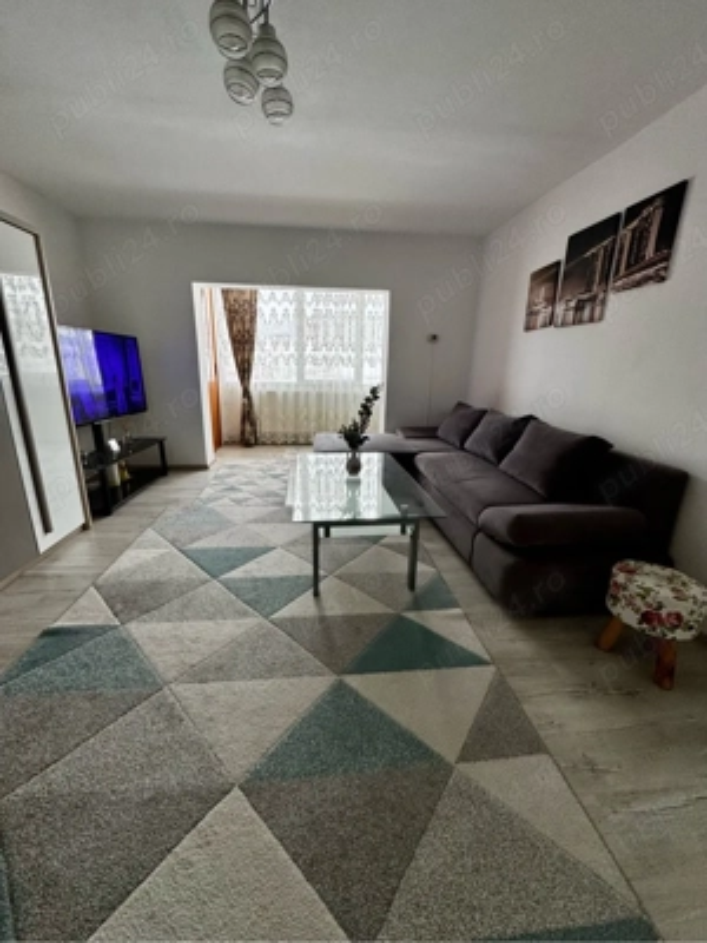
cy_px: 472
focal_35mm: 14
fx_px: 381
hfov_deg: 85.7
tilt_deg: -16.6
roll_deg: -1.1
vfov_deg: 102.1
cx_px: 354
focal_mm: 2.22
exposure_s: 1/99
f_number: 2.2
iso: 100
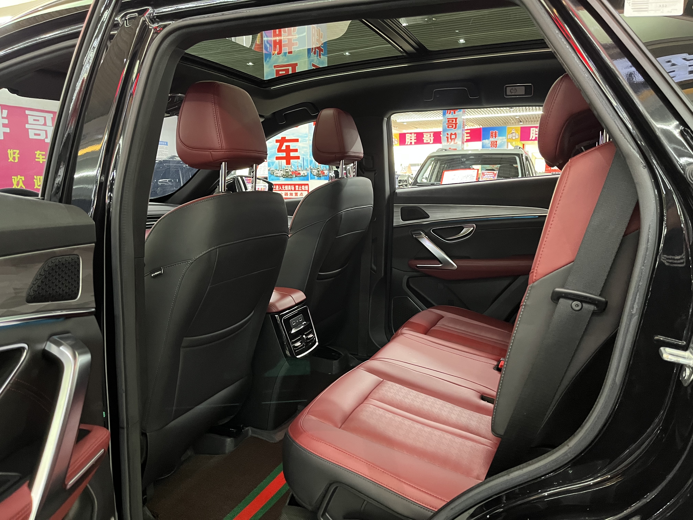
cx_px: 346
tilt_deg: -7.5
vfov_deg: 53.1
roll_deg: +0.6
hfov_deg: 67.3
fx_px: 521
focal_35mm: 26
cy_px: 260
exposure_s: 1/33
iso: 500
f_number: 1.6
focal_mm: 5.1
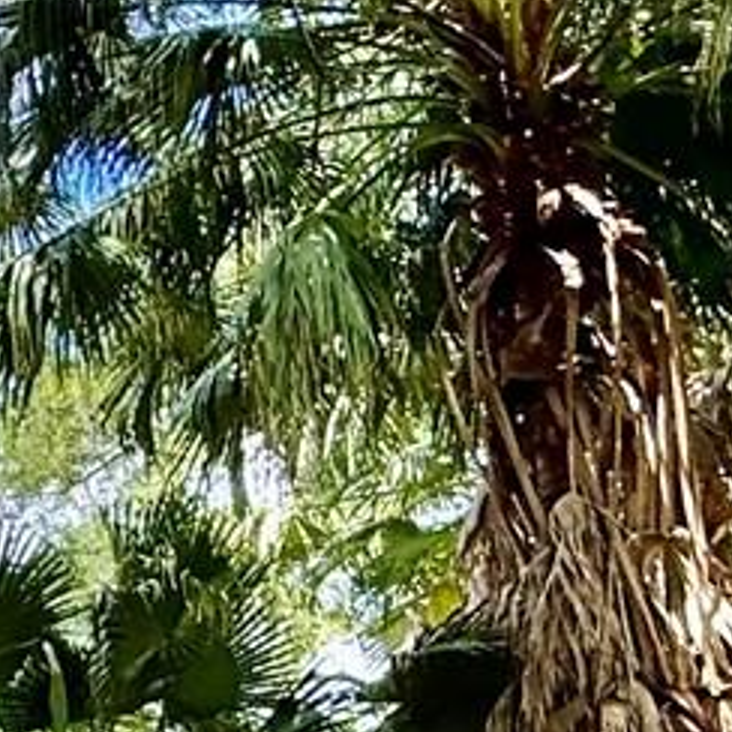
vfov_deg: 20.5
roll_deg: +1.9
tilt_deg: +13.4
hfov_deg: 13.7
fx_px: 1938
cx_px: -1113
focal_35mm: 81
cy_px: 771
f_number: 2.2
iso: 64
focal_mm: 2.22
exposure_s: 1/254
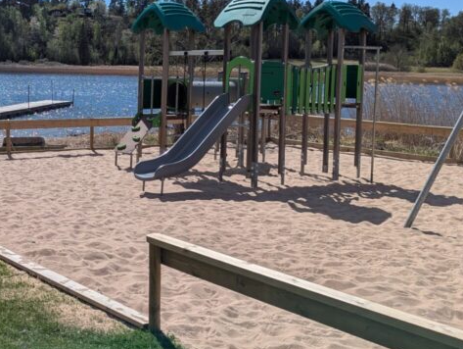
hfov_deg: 35.0
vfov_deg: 27.8
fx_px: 696
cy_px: 104
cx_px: 59
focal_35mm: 52
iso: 42
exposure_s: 1/4348
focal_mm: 6.81
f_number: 1.85
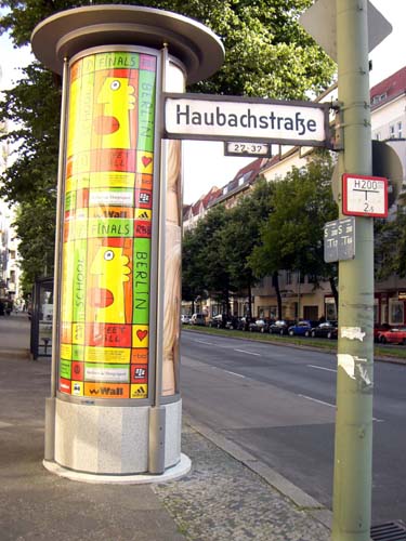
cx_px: 203
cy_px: 270
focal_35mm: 38
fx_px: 594
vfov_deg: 49.0
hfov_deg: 37.7
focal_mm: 6.2
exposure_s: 1/250
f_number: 2.7
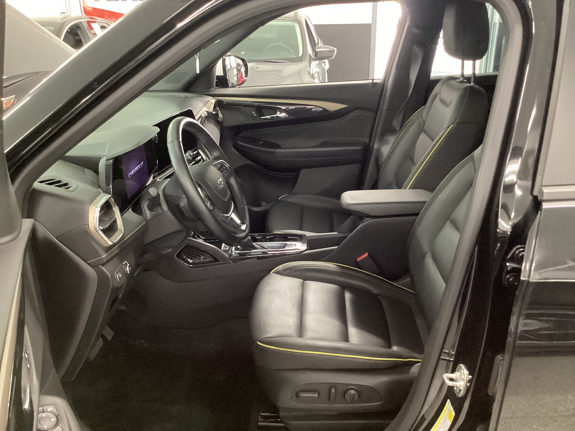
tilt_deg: -23.4
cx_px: 288
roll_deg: +0.8
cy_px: 216
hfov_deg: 58.4
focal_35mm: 31
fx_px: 515
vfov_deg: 45.4
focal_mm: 3.3
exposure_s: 1/24
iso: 640
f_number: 2.4
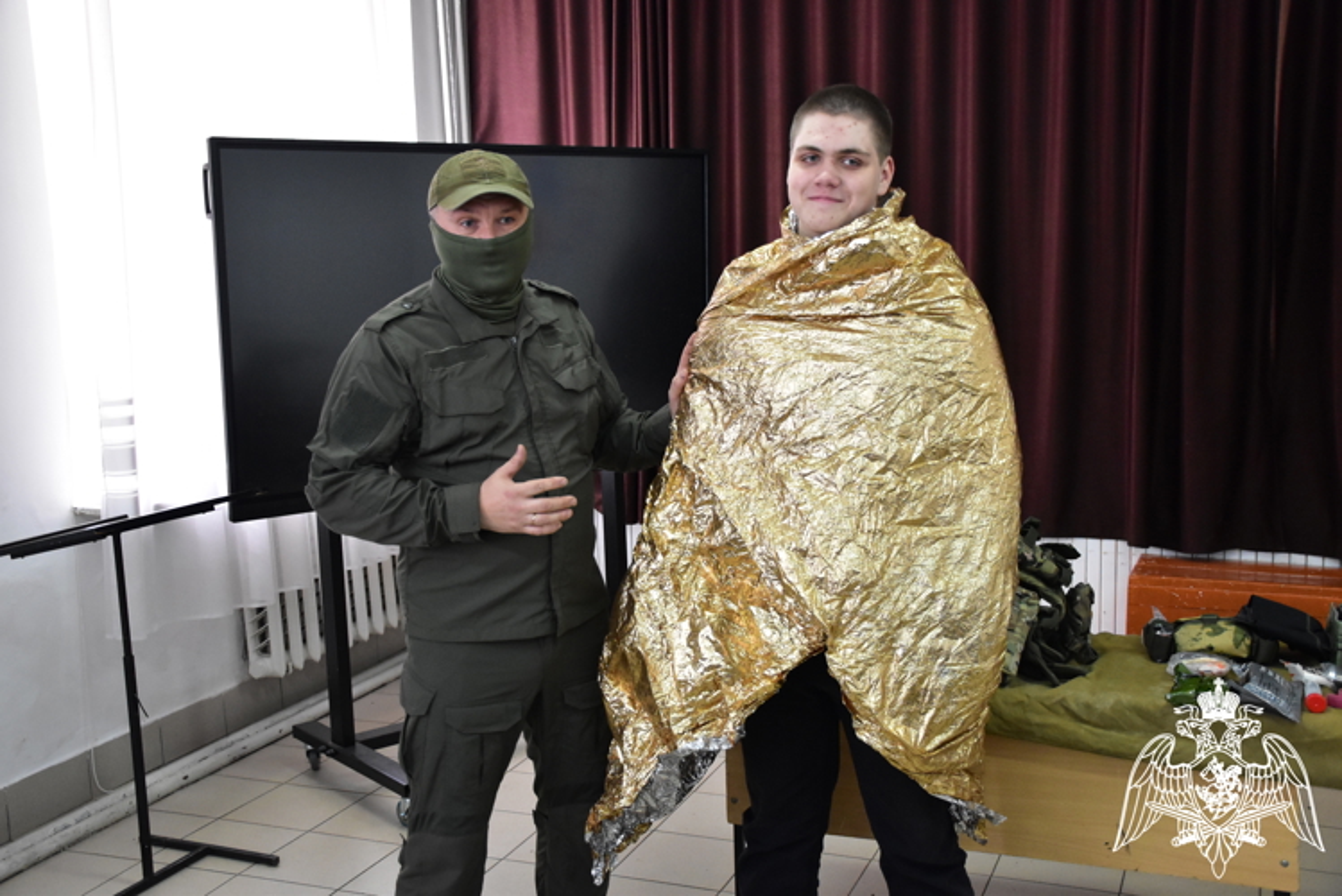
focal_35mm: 39
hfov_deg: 49.5
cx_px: 671
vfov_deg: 34.2
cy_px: 448
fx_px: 1454
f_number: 4.5
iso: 2500
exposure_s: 1/60
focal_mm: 26
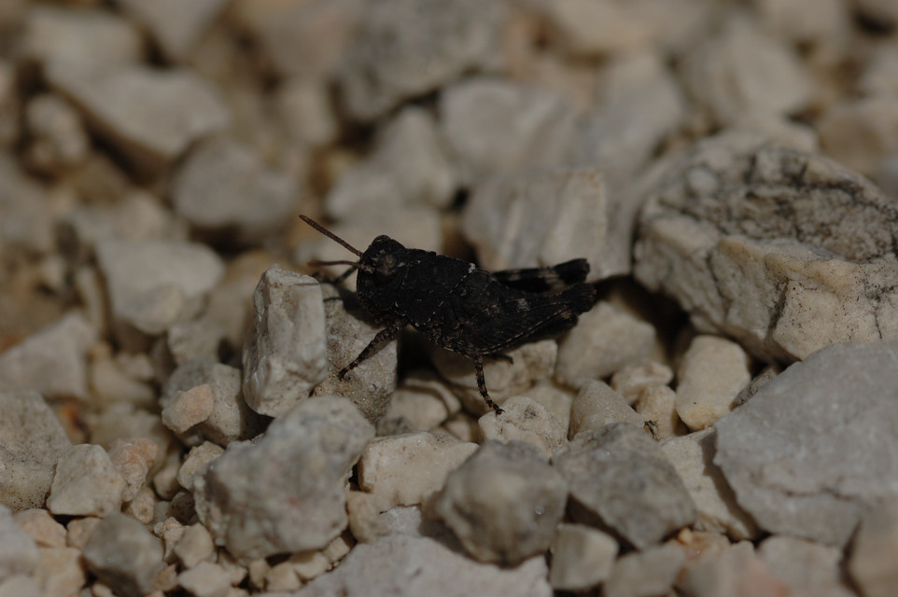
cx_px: 449
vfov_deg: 8.7
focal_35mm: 158
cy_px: 298
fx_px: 3926
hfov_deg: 13.0
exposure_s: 1/3200
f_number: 10
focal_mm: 105
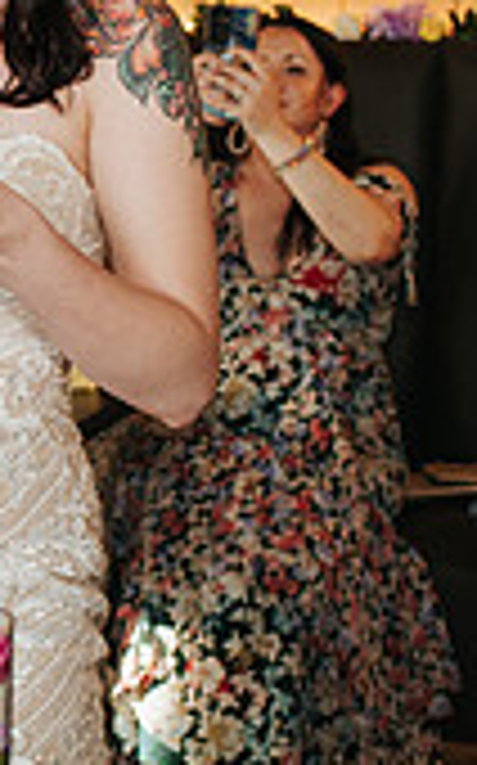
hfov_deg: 9.9
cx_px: -410
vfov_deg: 16.8
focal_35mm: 124
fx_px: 2584
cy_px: 243
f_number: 3.5
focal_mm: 35
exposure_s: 1/160
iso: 640
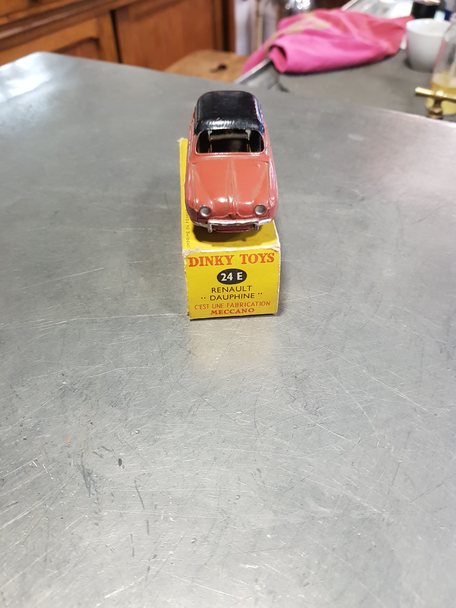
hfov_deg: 53.1
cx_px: 228
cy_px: 304
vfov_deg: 67.3
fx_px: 457
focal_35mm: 26
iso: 200
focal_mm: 4.2
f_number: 1.7
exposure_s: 1/19
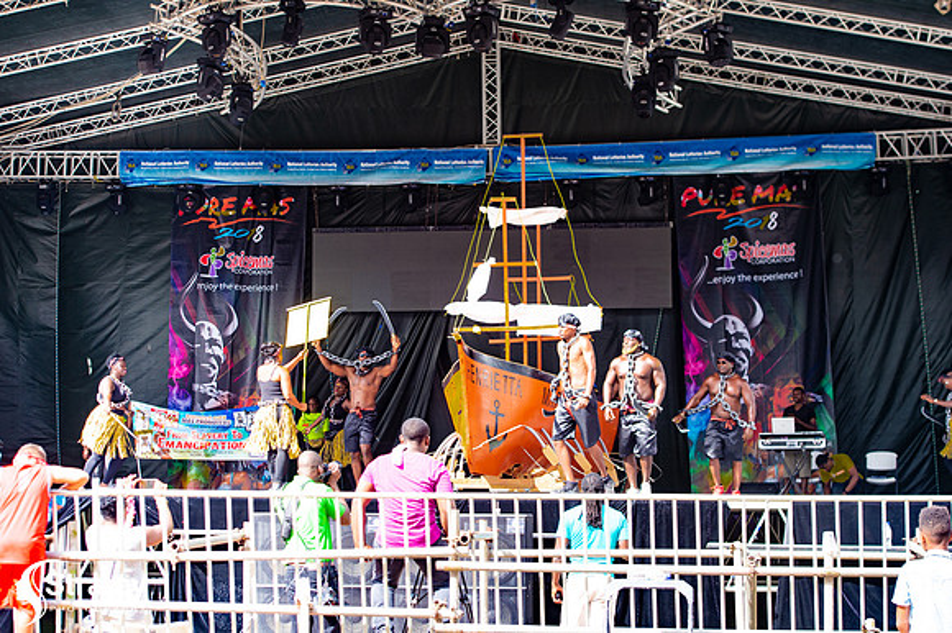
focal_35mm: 70
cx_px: 476
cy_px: 316
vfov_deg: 19.4
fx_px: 1850
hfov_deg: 28.9
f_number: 5.6
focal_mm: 70
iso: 160
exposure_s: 1/200
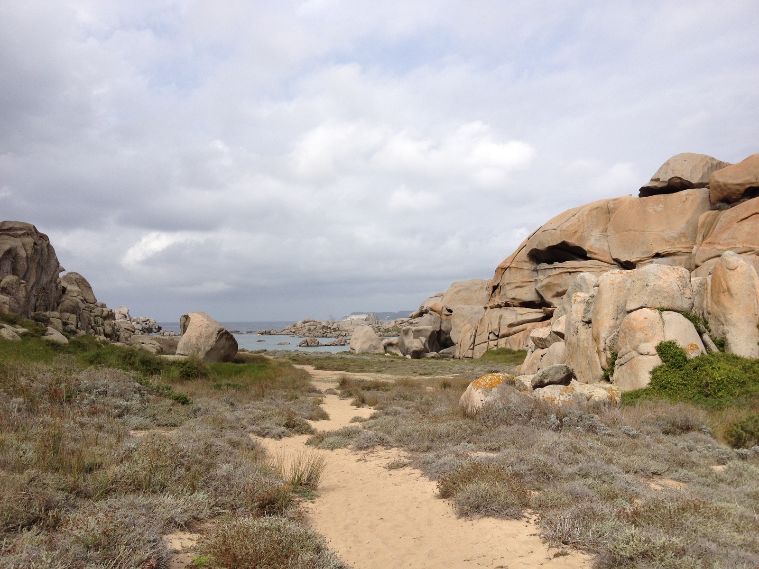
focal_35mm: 35
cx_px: 380
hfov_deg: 52.6
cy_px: 284
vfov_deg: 40.7
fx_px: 767
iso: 64
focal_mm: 4.28
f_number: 2.4
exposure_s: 1/2045
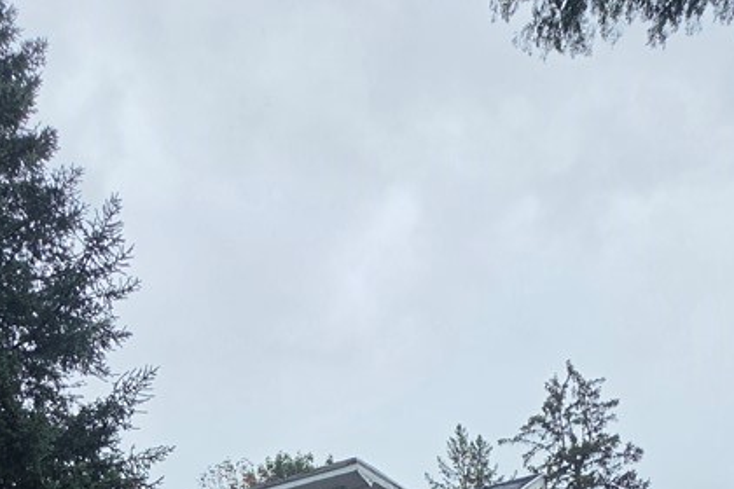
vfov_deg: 29.3
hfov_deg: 56.8
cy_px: 685
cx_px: 292
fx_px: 673
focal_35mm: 33
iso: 32
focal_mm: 2.2
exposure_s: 1/593
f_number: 1.9
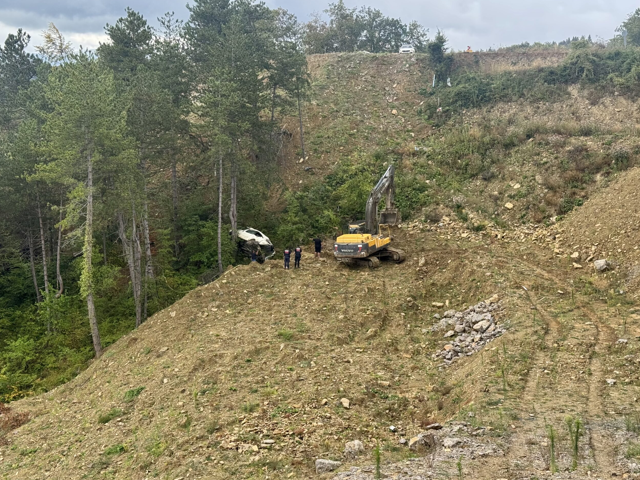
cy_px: 238
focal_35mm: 49
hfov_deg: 38.9
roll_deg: -0.9
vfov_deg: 29.7
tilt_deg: -7.1
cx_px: 315
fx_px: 906
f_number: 1.78
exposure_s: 1/535
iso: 64
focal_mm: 6.76
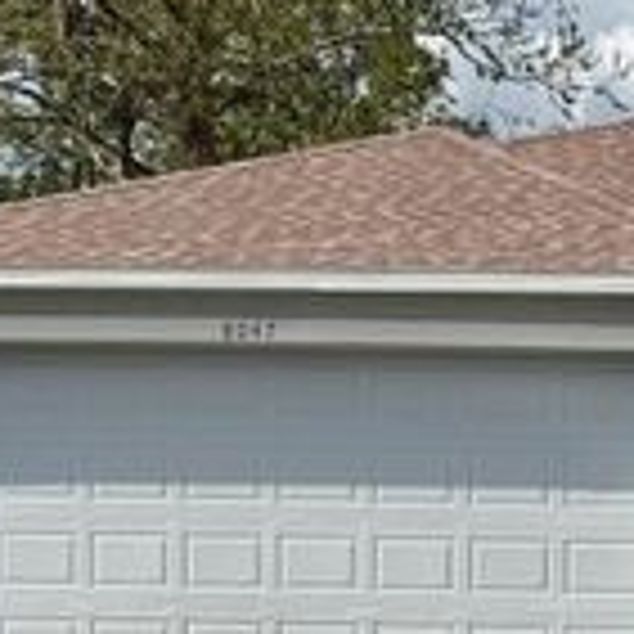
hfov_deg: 20.7
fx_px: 1554
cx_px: 859
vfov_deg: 23.0
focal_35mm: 75
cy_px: 364
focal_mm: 6.76
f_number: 1.78
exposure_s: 1/8130
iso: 80
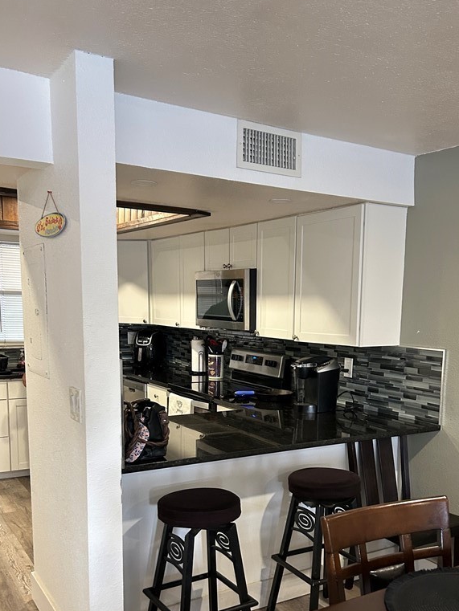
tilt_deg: -9.9
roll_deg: -1.2
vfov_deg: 51.8
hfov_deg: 40.6
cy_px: 399
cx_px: 273
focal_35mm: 35
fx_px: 619
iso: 320
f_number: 1.5
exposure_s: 1/60
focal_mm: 5.7
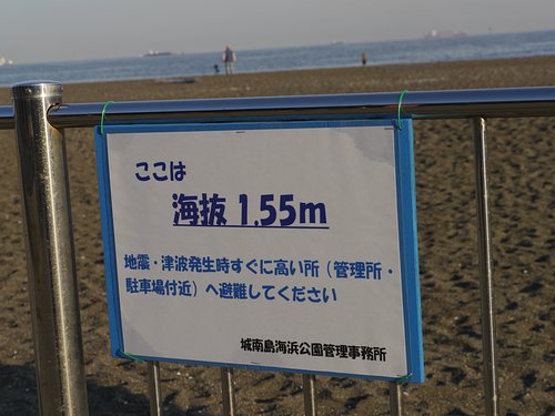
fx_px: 1347
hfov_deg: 23.3
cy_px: 210
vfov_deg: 17.6
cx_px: 274
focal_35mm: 84
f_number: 9
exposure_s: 1/320
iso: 160
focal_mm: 41
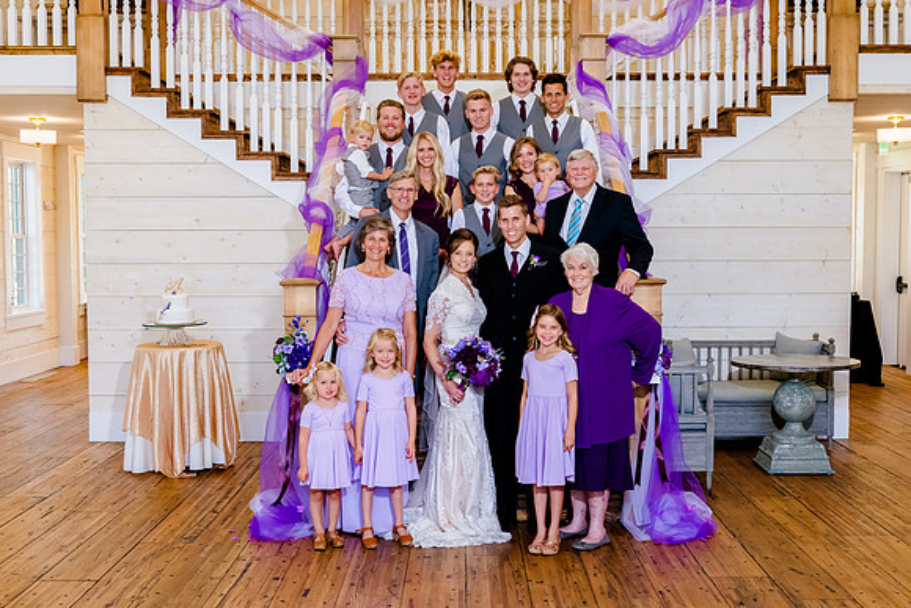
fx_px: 1215
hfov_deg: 41.1
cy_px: 304
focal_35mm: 48
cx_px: 456
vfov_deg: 28.1
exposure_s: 1/200
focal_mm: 48
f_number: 6.3
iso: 2500
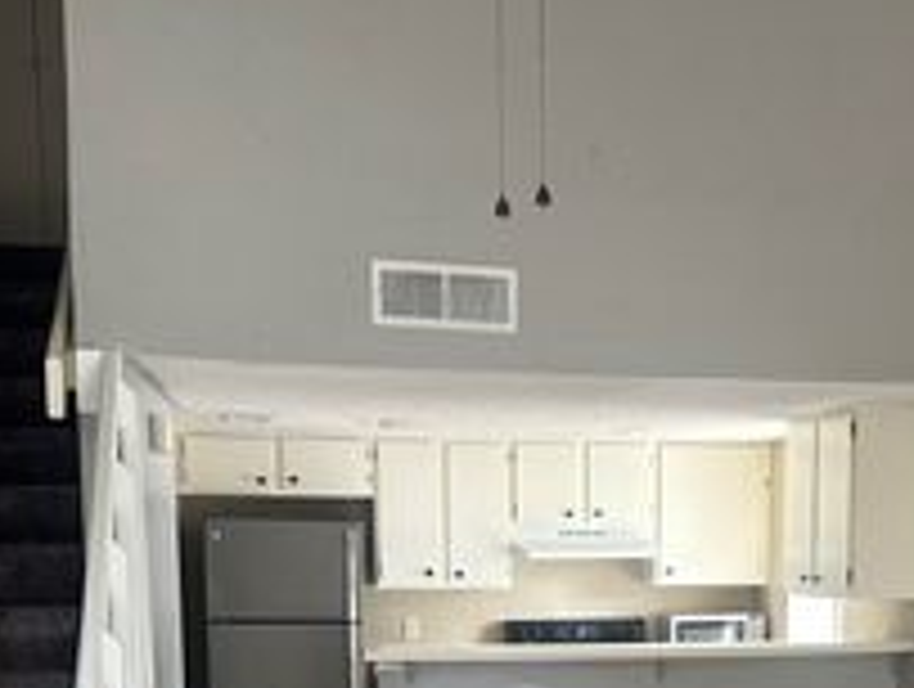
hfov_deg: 31.9
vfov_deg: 23.5
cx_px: 711
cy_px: 735
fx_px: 1561
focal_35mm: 59
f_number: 1.78
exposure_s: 1/60
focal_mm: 6.86
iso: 250
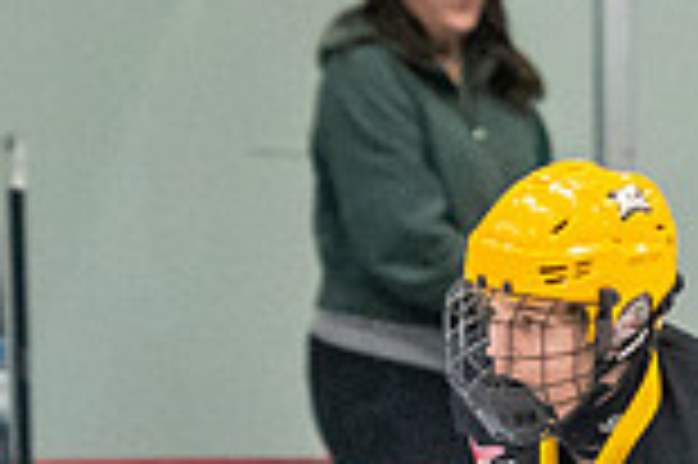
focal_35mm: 920
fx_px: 17819
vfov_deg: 1.5
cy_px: 827
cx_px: 704
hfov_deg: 2.2
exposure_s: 1/800
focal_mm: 122
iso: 4000
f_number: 2.8
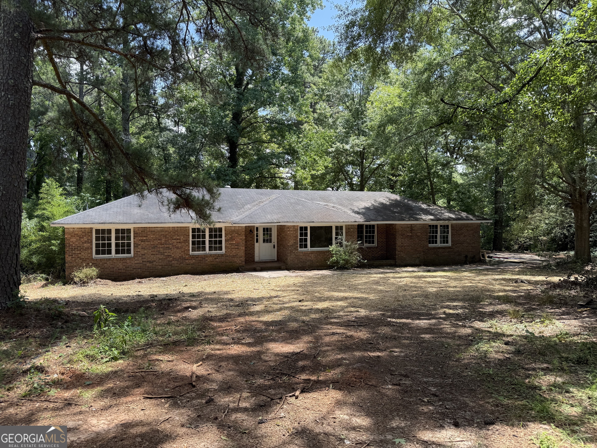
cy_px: 224
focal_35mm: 24
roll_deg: -0.2
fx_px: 414
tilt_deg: +0.4
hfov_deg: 71.6
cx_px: 298
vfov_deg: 56.8
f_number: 1.78
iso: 80
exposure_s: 1/622
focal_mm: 6.76
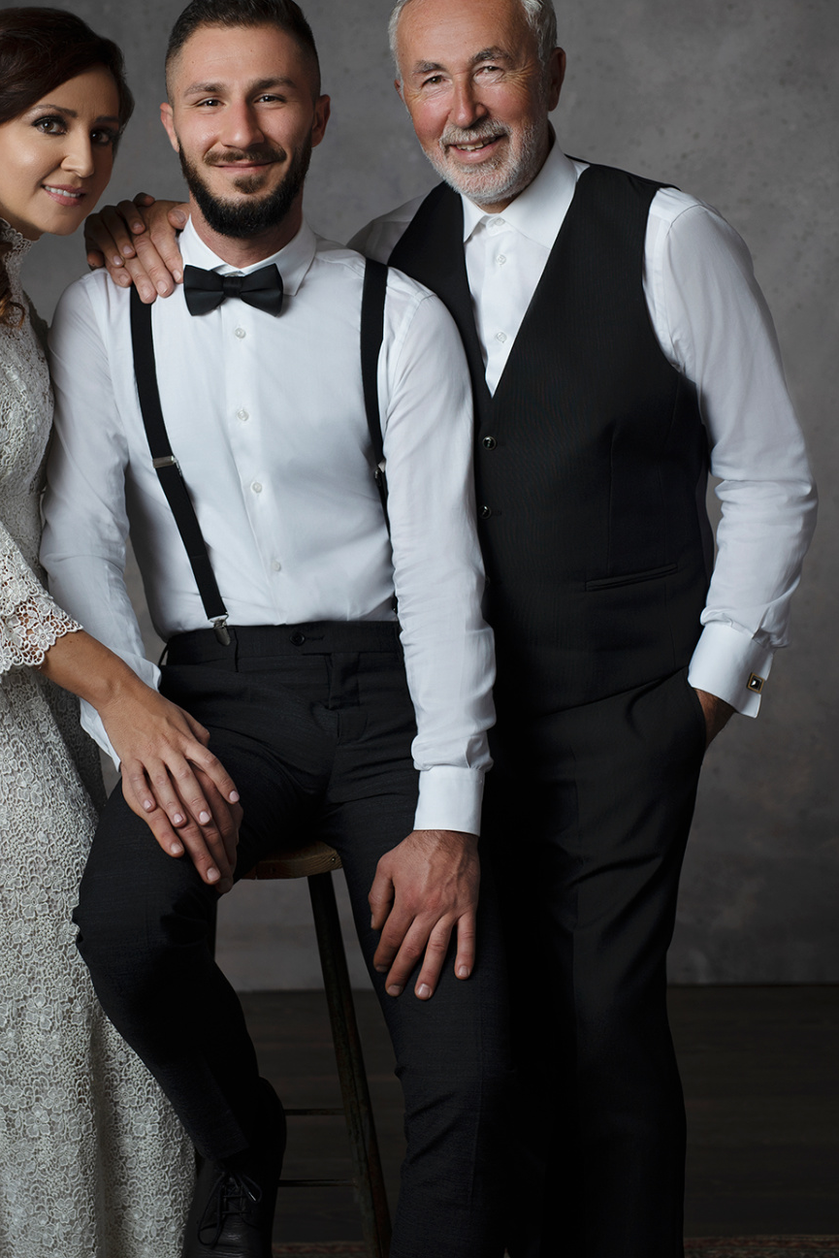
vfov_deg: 27.3
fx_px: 2586
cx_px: 281
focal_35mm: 74
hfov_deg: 18.4
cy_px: 729
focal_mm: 50
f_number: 8
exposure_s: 1/200
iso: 100
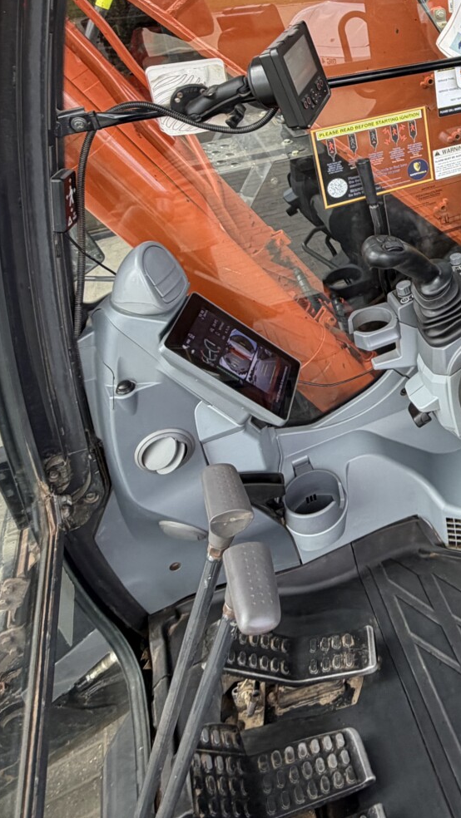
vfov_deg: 59.2
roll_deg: +3.9
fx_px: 673
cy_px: 201
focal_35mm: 31
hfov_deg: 33.2
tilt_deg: -23.6
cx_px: 503
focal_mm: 2.22
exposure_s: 1/121
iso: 80
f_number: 2.2
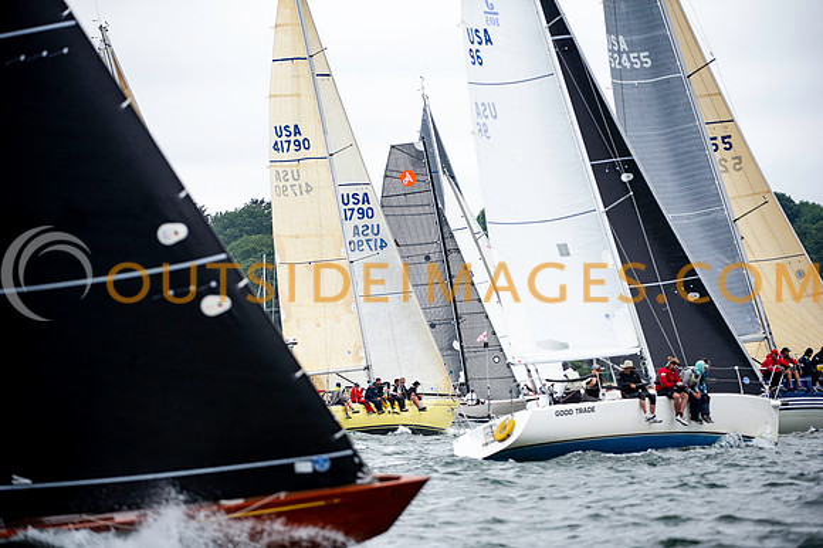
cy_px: 274
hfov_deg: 8.2
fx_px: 5712
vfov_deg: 5.5
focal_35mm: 250
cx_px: 412
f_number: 5.6
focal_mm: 250
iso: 500
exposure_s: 1/1000
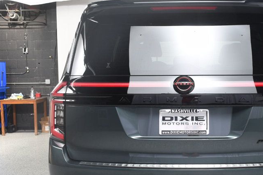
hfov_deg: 32.1
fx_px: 453
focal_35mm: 62
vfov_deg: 21.9
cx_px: 181
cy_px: 109
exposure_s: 1/160
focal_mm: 26
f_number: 7.1
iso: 100
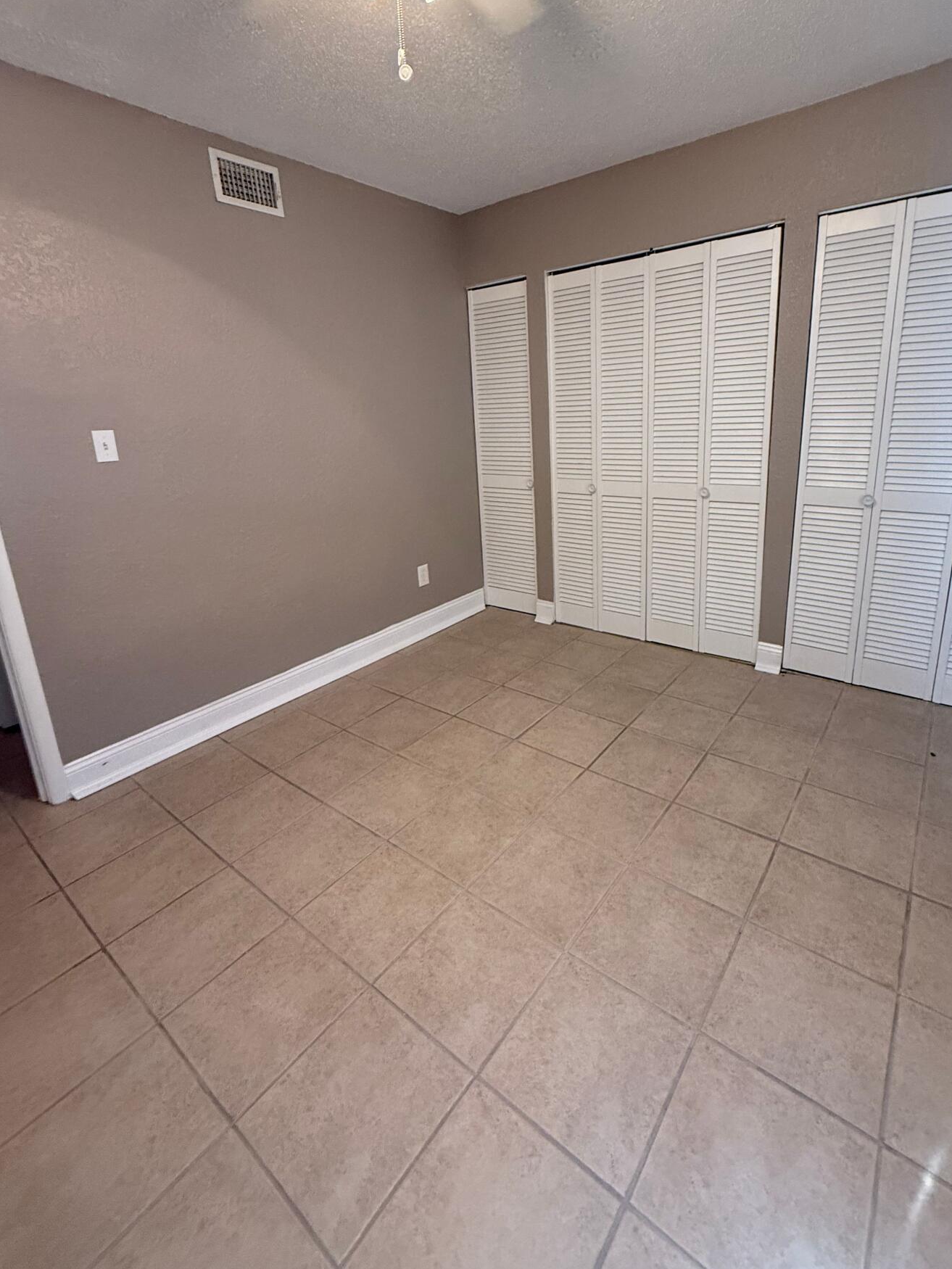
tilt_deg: -12.3
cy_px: 548
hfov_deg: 77.9
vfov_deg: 93.9
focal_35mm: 16
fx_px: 587
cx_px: 520
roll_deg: +1.8
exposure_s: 1/60
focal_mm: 2.22
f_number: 2.2
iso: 400
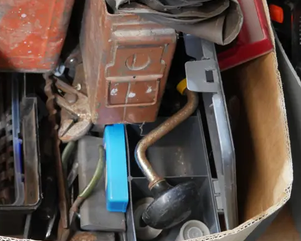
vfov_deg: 23.1
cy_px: 85
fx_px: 588
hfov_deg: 28.1
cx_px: 63
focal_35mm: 66
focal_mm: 16
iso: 2000
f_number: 3.6
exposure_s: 1/60
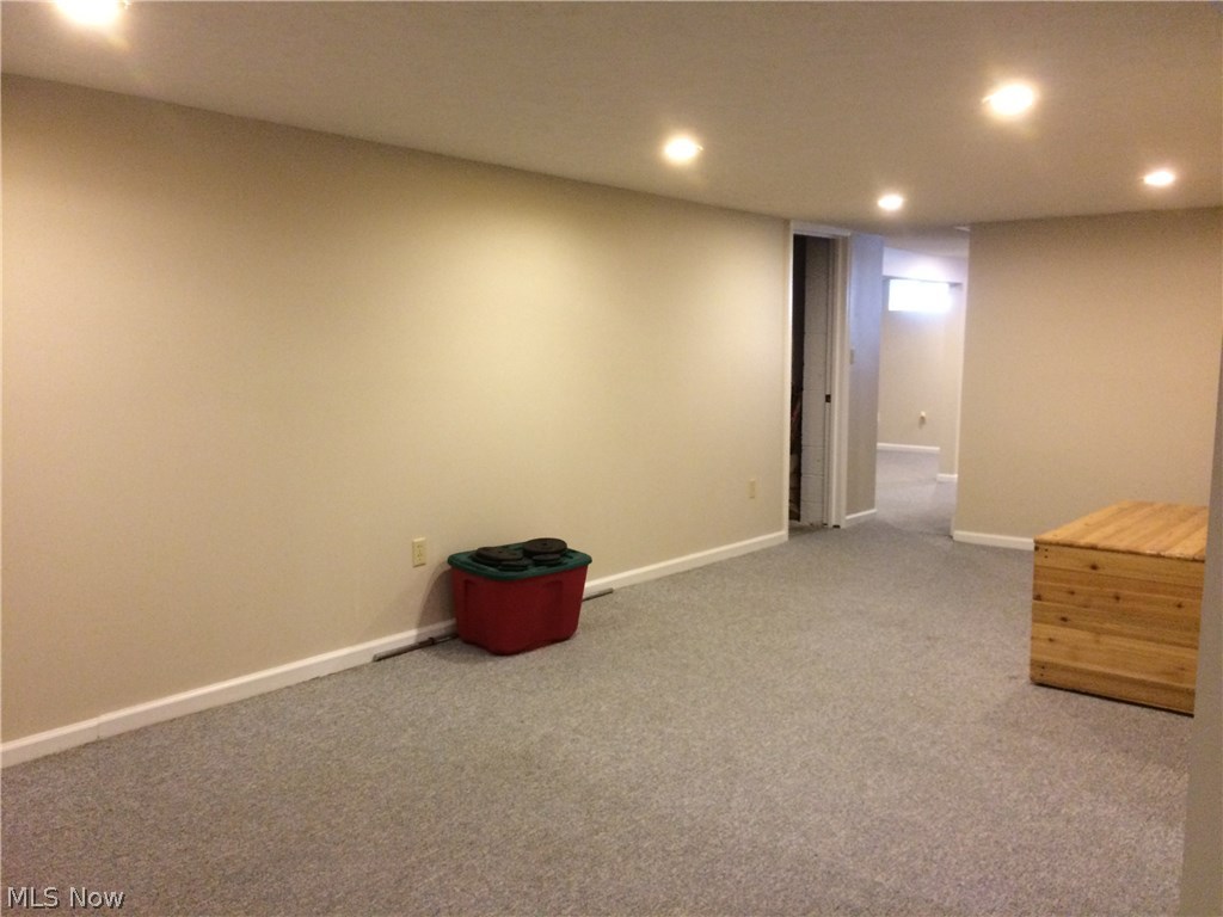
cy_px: 458
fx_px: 1025
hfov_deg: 61.7
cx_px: 612
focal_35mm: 29
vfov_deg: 48.2
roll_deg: -0.4
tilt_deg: -5.6
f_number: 2.2
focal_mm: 4.15
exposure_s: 1/30
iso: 250
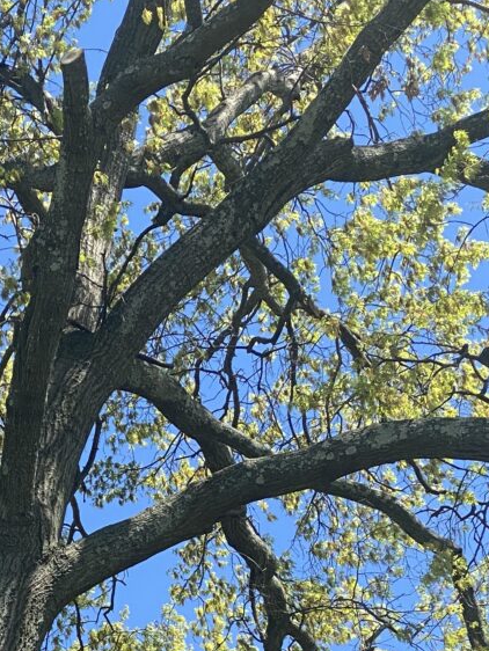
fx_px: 2673
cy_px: 832
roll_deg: +1.6
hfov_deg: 10.2
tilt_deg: +29.4
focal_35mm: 142
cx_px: -149
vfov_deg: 13.4
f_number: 2
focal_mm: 6
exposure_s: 1/773
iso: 20
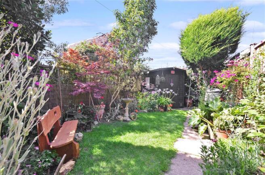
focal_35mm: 15
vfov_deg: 77.0
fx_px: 110
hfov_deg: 100.5
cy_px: 88
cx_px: 132
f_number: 7.1
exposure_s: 1/60
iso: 250
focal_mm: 10
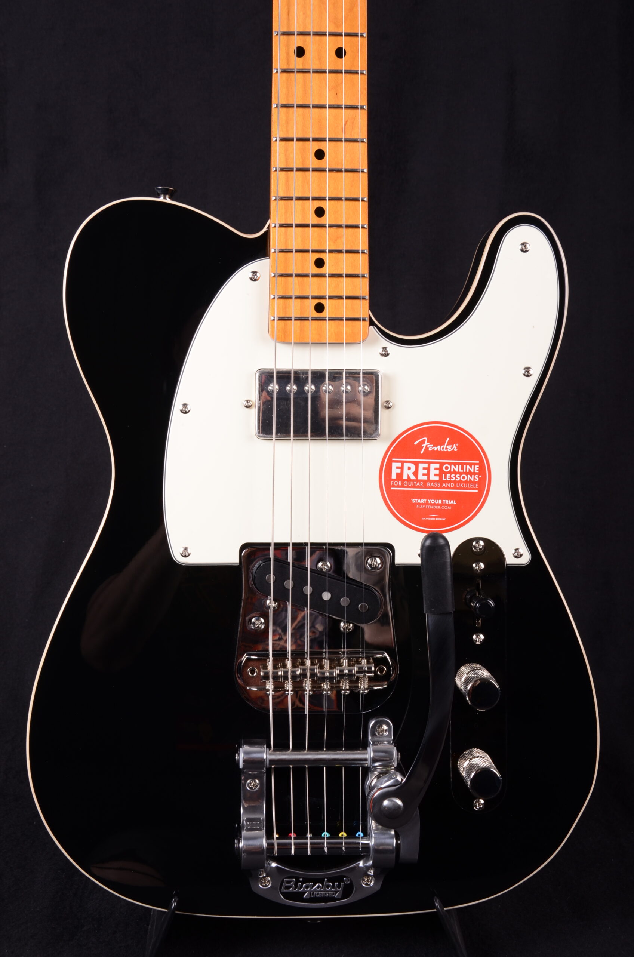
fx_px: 1353
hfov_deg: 26.4
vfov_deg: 39.0
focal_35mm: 51
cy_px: 478
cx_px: 317
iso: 200
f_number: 13
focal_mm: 34
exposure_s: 1/200
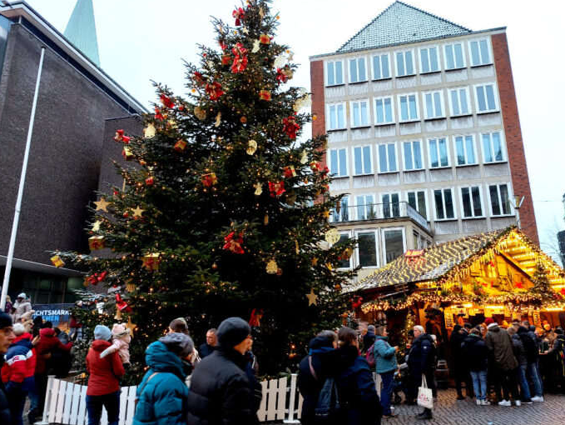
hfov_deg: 67.1
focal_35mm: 26
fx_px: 425
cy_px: 215
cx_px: 315
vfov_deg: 53.1
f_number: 1.8
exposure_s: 1/50
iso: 125
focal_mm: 6.06
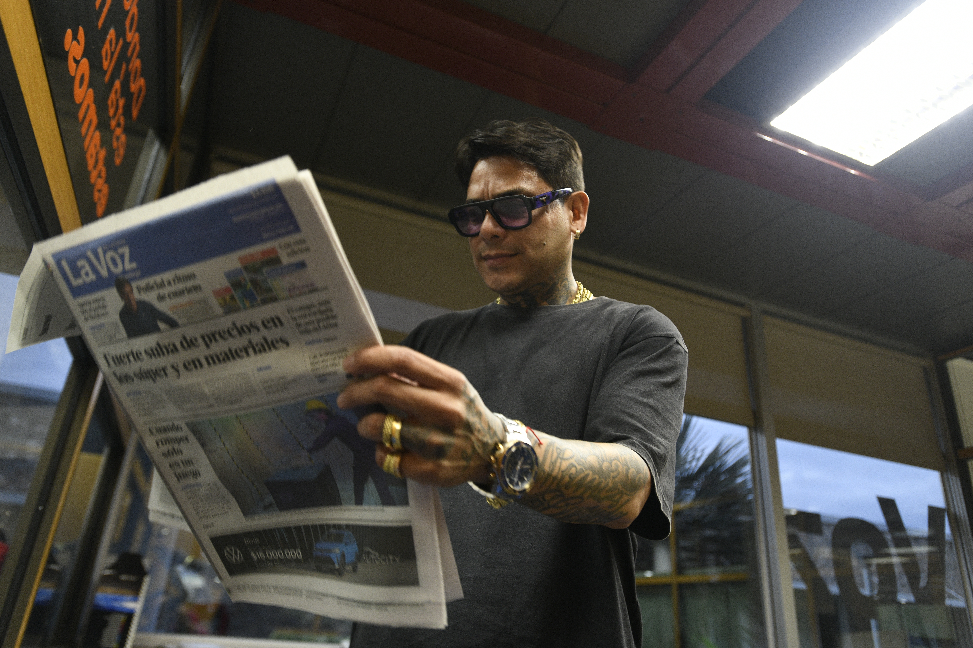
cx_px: 486
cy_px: 324
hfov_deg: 71.5
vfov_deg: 51.3
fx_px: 676
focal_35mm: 25
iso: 1000
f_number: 2.8
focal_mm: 25
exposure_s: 1/25
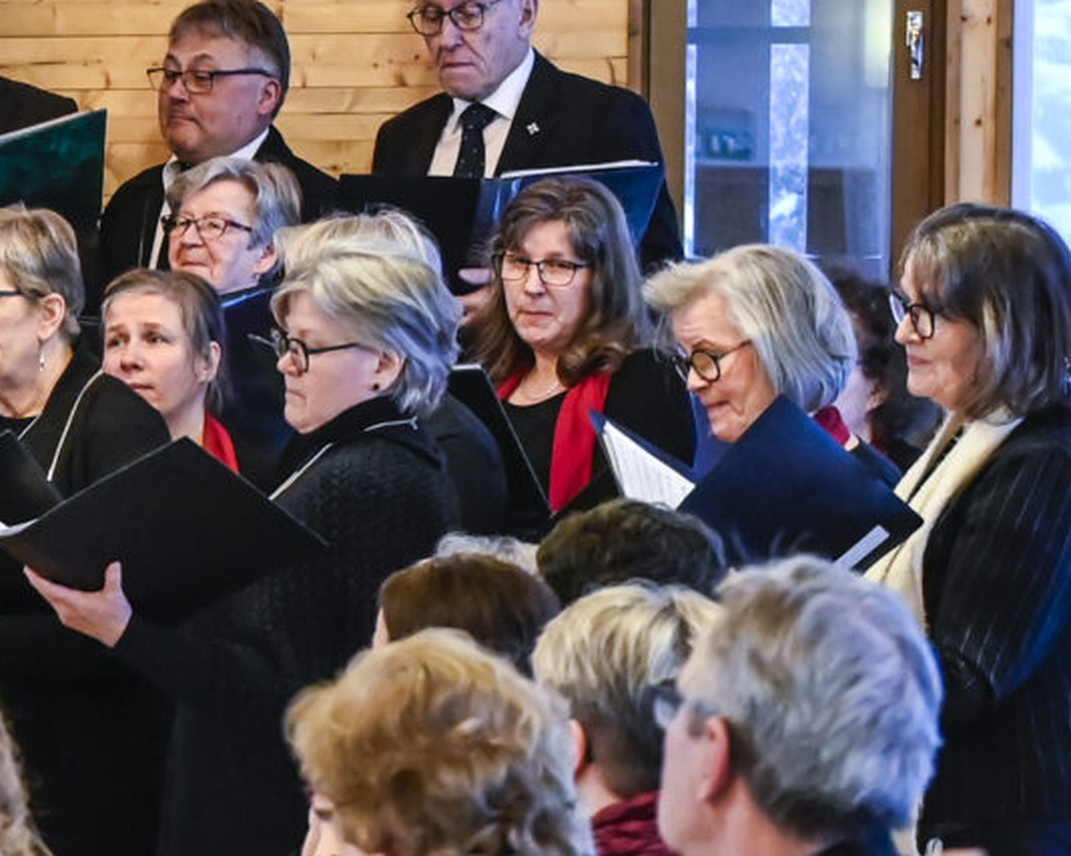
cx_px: -1266
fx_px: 7701
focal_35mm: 243
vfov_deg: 6.3
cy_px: 843
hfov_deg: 7.5
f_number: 4
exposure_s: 1/125
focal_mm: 54
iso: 3600
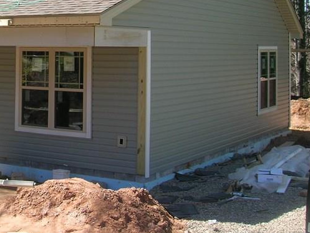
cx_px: 19
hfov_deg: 26.6
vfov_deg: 20.4
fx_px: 627
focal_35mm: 70
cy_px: 2
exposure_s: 1/158
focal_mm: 5.7
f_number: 4.9
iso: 50
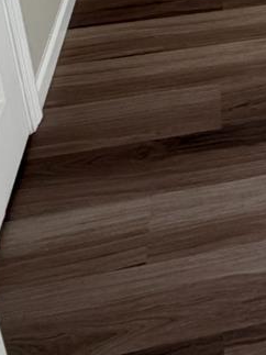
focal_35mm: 65
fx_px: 666
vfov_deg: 23.3
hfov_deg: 20.4
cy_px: -193
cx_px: 359
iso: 100
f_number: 2.2
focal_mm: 2.22
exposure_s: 1/121
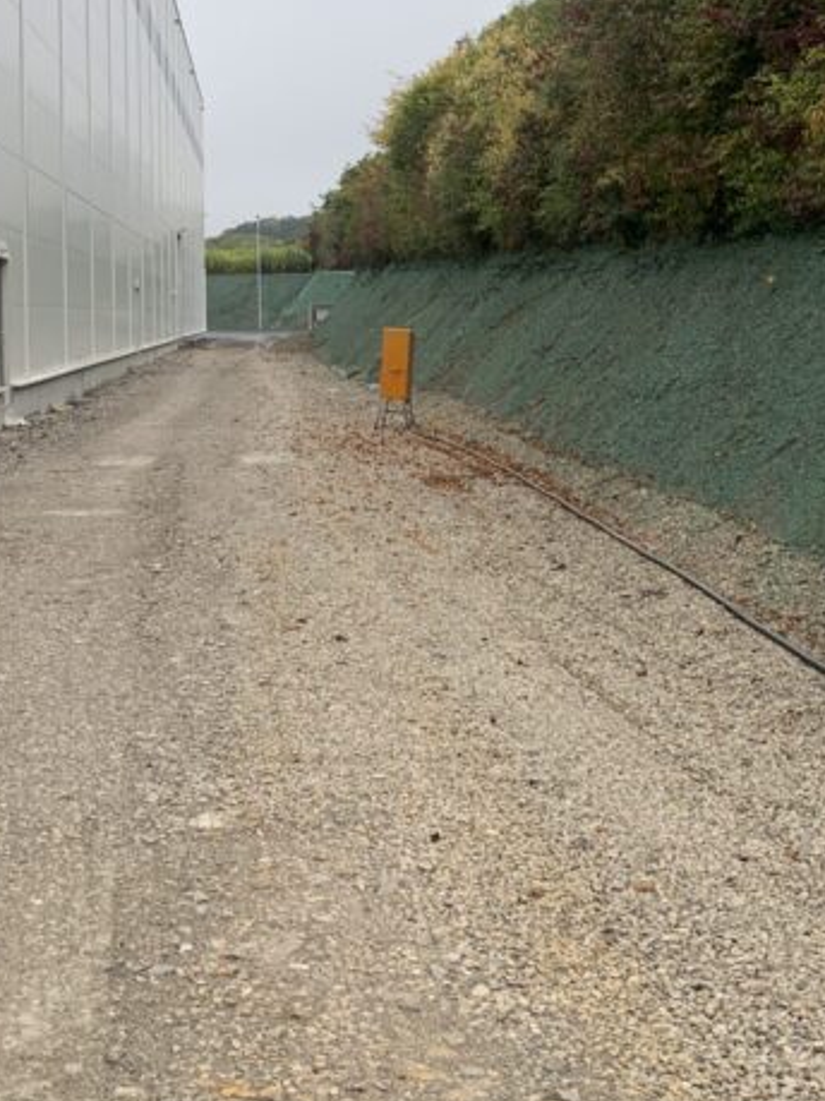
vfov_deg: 33.2
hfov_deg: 25.1
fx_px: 1844
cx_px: 542
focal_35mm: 58
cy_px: 480
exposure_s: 1/351
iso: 25
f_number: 1.8
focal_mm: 4.25
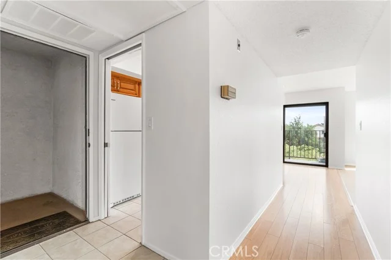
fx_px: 163
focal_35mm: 15
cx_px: 196
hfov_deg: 100.4
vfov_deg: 77.3
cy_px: 130
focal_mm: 10
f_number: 7.1
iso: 320
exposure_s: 1/20
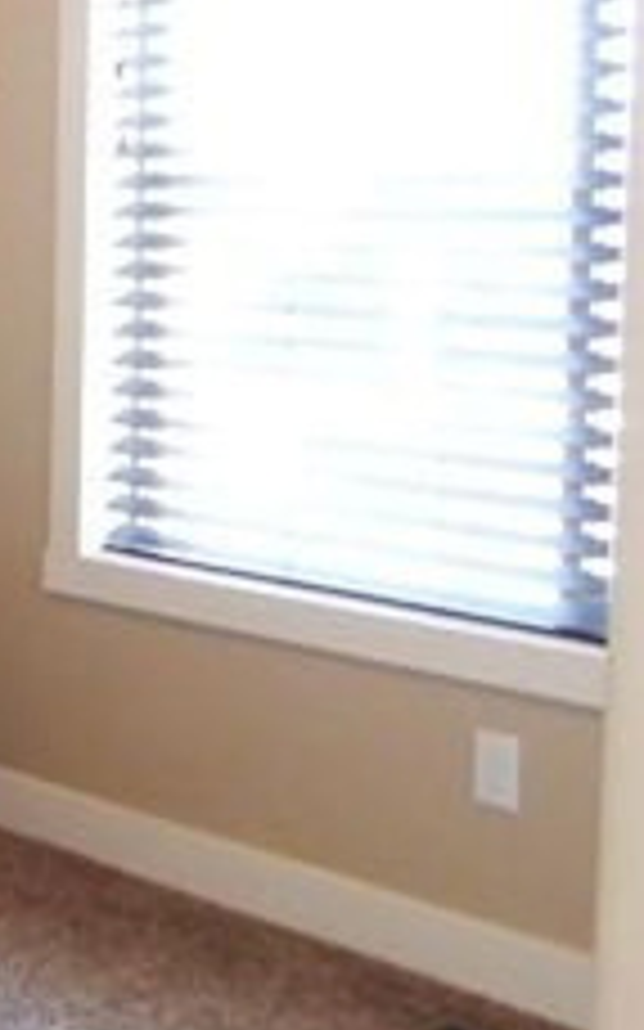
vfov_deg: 28.7
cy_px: 315
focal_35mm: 71
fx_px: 1995
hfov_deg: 15.8
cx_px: -491
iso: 320
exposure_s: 1/60
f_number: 3.3
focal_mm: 4.3
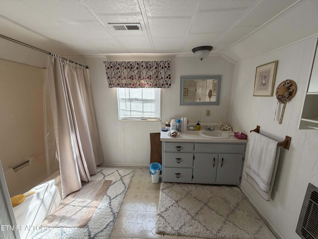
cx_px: 159
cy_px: 120
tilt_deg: -10.2
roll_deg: +0.9
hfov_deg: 102.1
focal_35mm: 14
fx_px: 129
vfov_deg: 85.7
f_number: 2.2
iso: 125
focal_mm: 2.22
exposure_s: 1/121
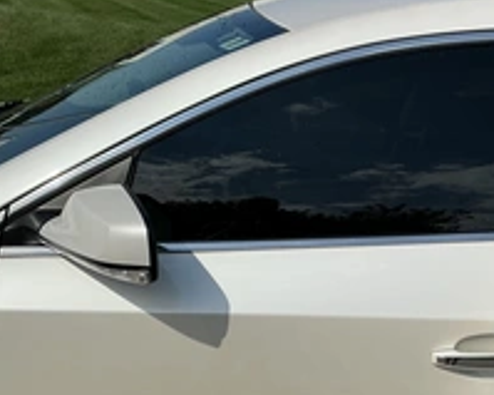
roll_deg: -2.2
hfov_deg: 34.1
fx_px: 804
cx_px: 290
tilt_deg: -23.1
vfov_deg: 27.2
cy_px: 296
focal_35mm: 55
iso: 25
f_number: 1.8
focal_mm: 3
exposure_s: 1/5263
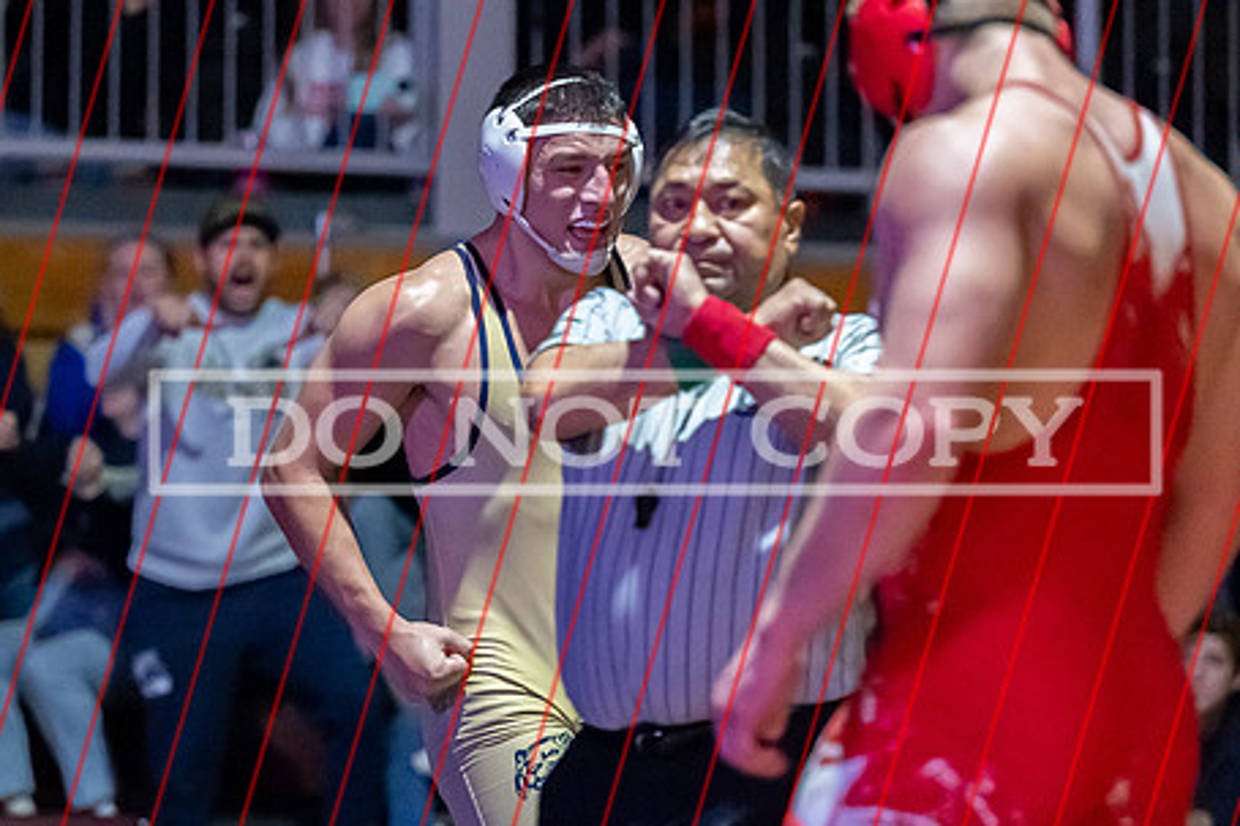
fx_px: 7712
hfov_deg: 9.2
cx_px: 429
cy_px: 587
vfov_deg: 6.1
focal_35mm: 224
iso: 16000
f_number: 2.8
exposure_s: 1/640
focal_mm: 135
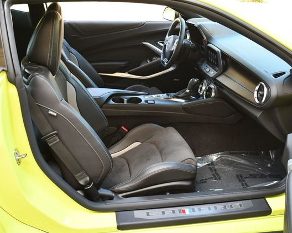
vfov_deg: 36.5
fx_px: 354
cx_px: 153
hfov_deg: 44.8
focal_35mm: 41
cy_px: 117
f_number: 3.5
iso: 800
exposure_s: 1/250
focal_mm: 18
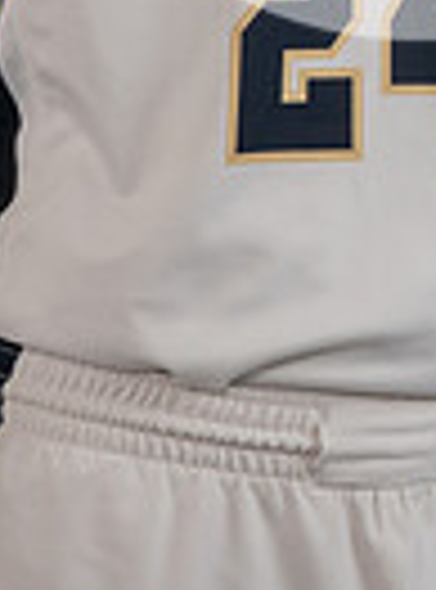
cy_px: -384
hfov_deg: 6.6
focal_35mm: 224
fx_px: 3793
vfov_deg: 8.6
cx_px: 389
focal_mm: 42
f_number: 20
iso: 800
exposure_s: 1/60
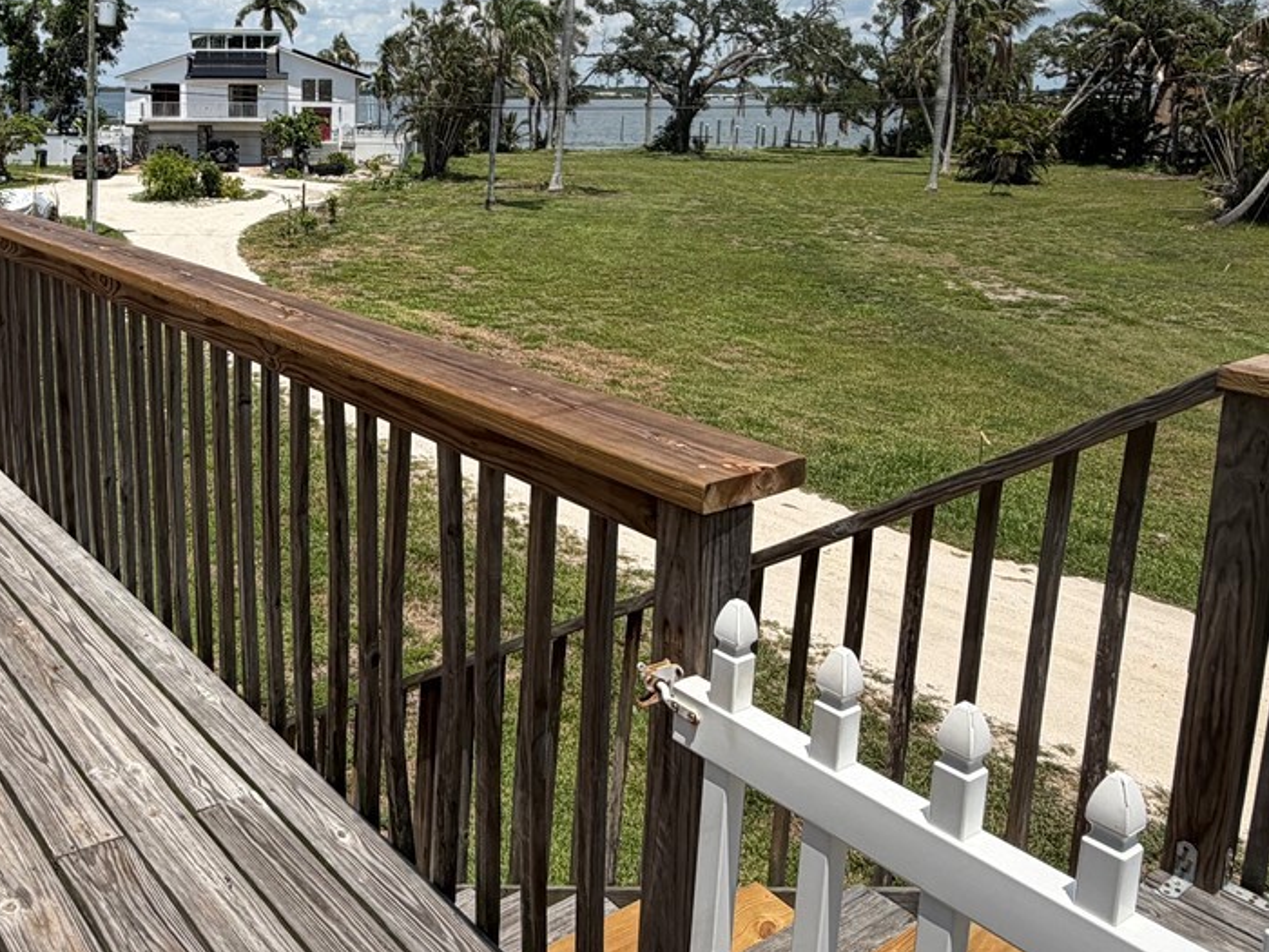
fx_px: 1173
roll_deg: -0.4
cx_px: 314
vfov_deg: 43.2
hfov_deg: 54.1
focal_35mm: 32
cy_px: 281
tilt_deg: -9.2
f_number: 2.2
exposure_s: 1/1167
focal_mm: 2.22
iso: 20
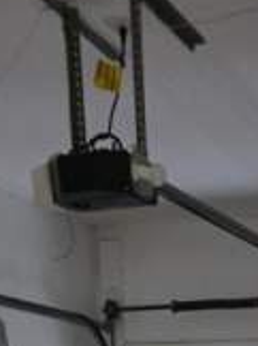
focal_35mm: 91
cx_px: 213
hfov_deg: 16.1
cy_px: 617
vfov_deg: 17.6
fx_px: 907
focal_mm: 6.25
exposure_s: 1/30
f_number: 1.7
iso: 1250
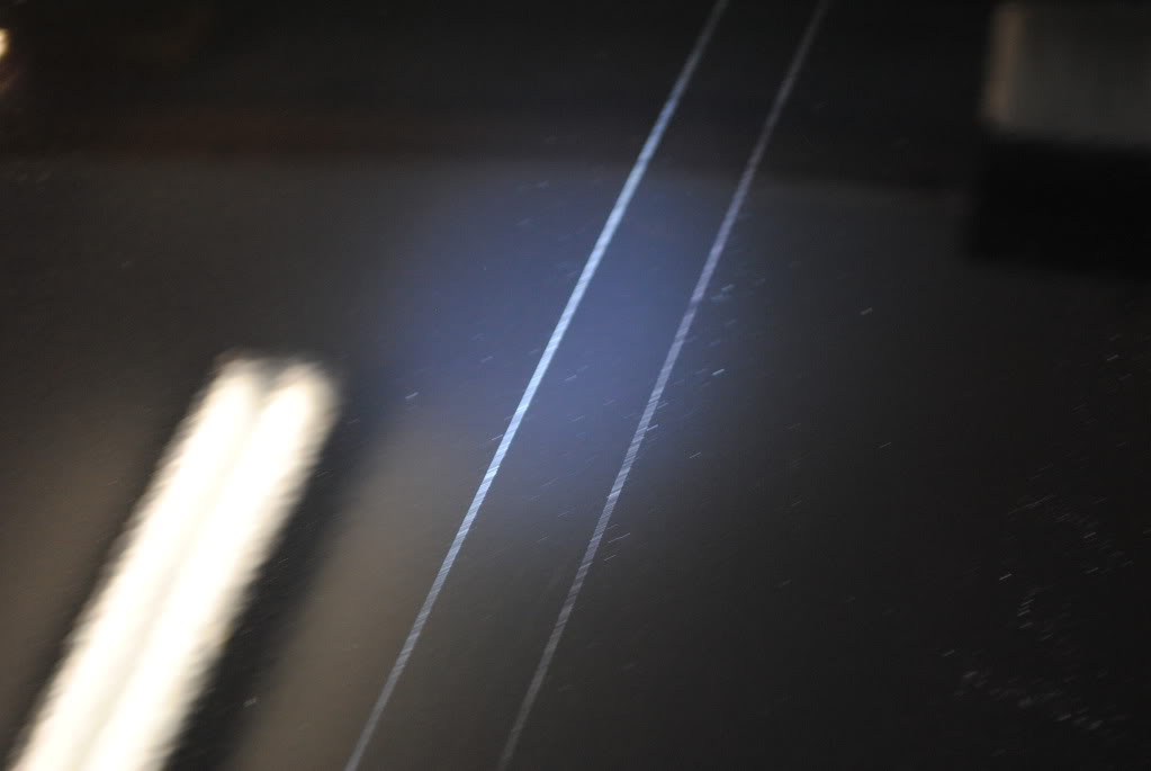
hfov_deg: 24.6
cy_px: 386
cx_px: 576
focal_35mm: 82
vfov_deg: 16.6
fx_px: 2641
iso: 560
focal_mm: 55
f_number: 5.6
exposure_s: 1/30
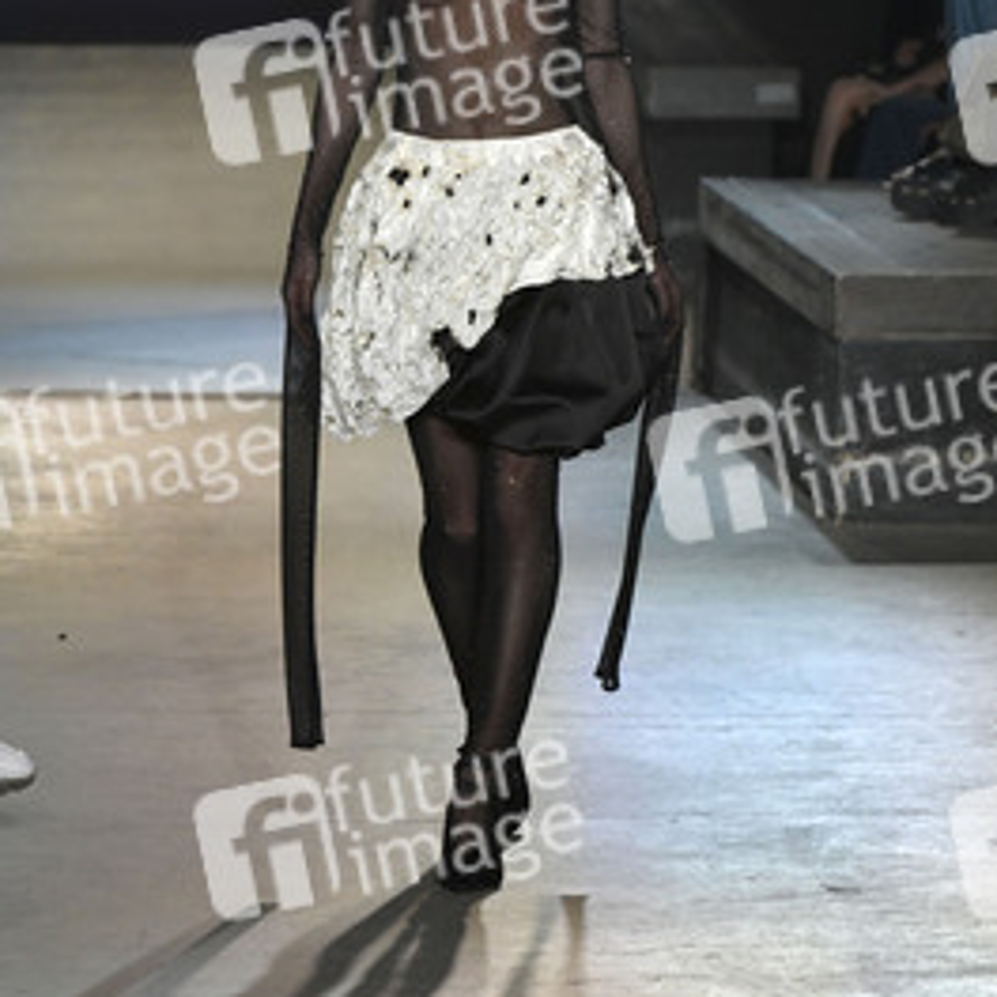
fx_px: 9059
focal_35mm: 278
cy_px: 264
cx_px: 498
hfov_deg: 6.3
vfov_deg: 6.3
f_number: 7.1
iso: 2500
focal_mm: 180
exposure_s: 1/400
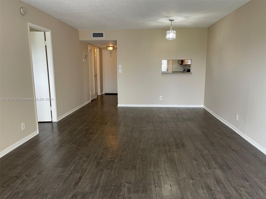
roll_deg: +0.0
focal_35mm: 26
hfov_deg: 67.3
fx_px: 200
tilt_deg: -10.9
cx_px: 133
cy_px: 100
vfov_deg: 53.1
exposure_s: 1/60
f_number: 1.6
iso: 100
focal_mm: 5.1
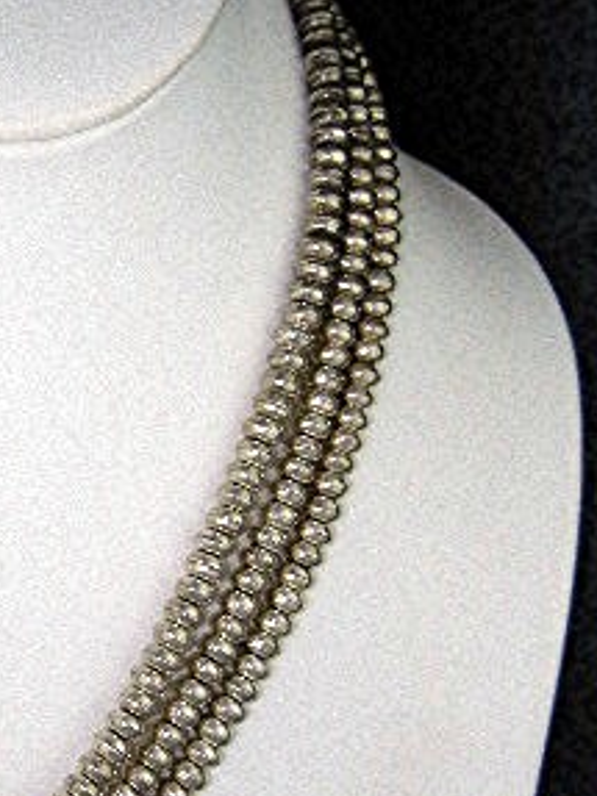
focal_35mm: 67
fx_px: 1542
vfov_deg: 28.9
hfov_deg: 20.8
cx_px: -67
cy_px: 483
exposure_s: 1/30
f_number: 7
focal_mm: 5.4
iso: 222
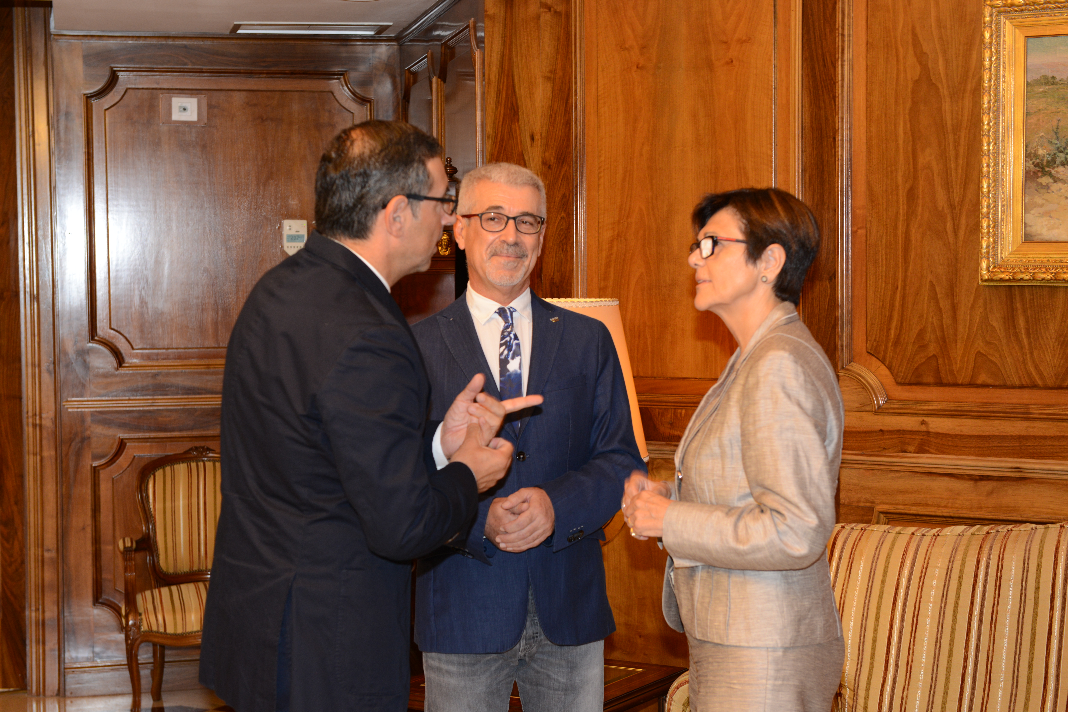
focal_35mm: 66
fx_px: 1958
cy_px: 356
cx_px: 534
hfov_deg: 30.5
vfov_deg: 20.6
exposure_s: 1/30
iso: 800
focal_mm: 66
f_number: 5
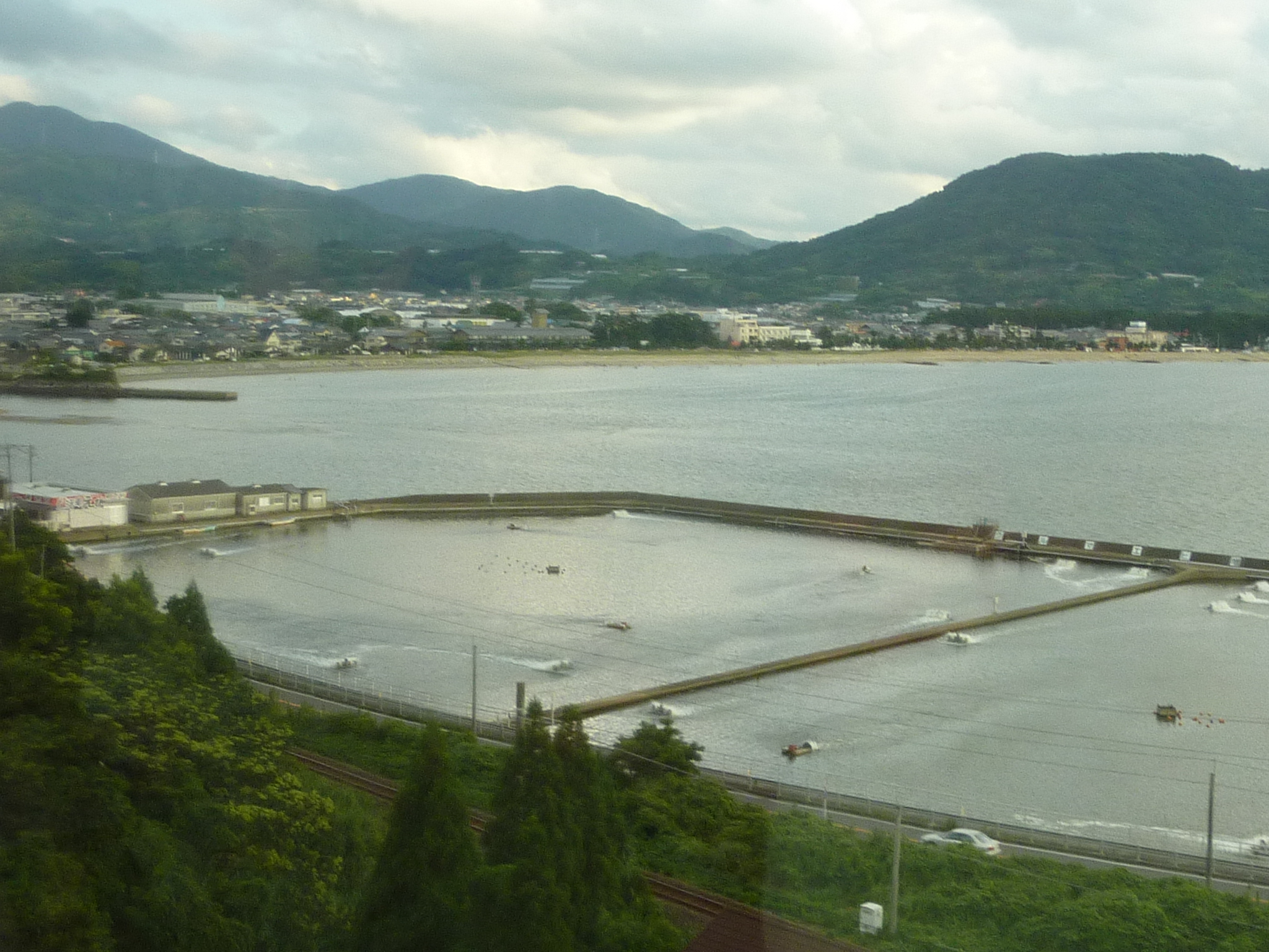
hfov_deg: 34.9
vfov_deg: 26.6
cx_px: 634
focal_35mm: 55
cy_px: 476
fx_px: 2016
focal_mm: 5
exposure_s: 1/250
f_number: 4
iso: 125
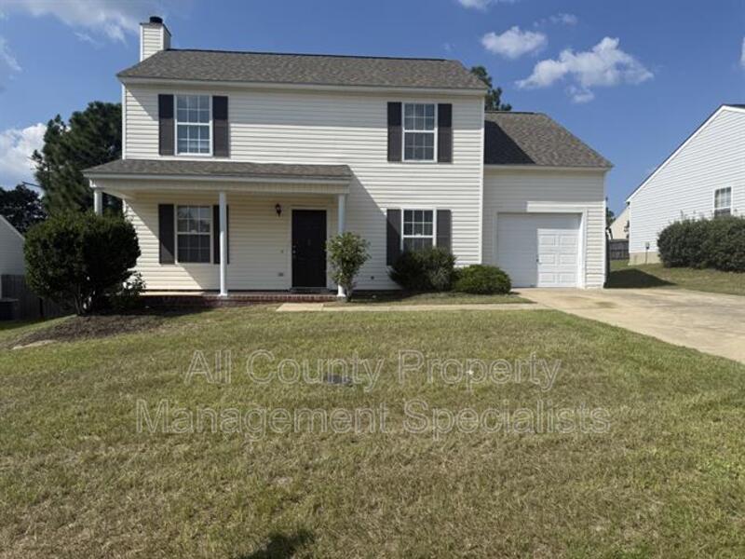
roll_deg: -0.7
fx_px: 517
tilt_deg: -1.0
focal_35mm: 24
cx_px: 372
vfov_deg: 56.8
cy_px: 280
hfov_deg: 71.6
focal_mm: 6.76
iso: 80
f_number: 1.78
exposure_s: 1/6173
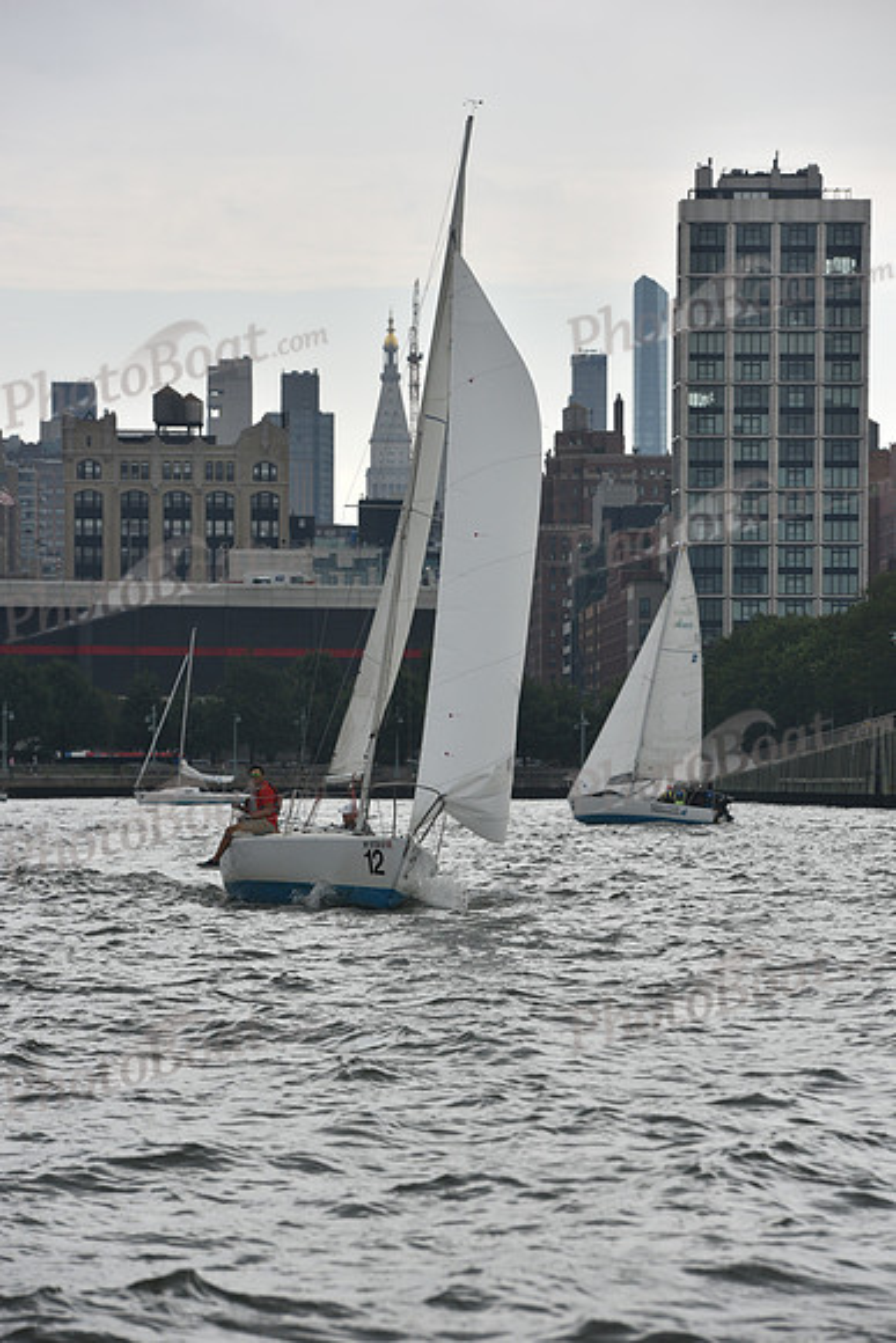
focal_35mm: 145
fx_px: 5410
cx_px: 448
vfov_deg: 14.2
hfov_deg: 9.5
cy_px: 672
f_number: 7.1
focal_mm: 145
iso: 320
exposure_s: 1/1250
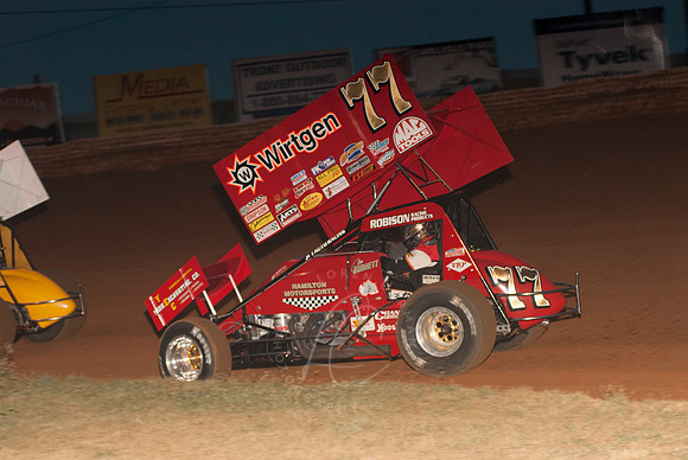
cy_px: 230
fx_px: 2296
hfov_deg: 17.0
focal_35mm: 120
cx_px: 344
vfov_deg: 11.4
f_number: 4
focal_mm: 80
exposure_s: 1/400
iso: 400
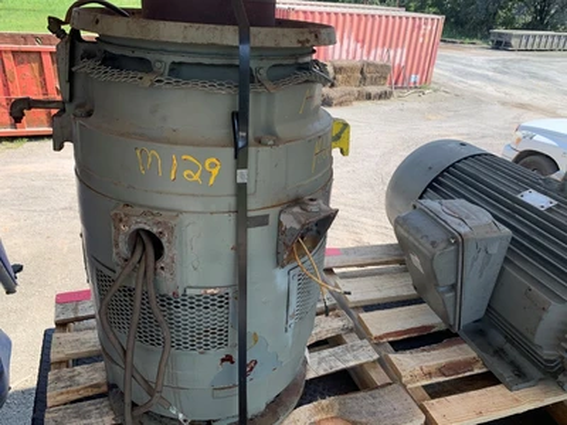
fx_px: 426
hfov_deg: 67.3
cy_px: 212
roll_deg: -4.2
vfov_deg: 53.1
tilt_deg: -27.0
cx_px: 284
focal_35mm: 26
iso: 25
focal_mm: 4.25
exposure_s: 1/639
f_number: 1.8
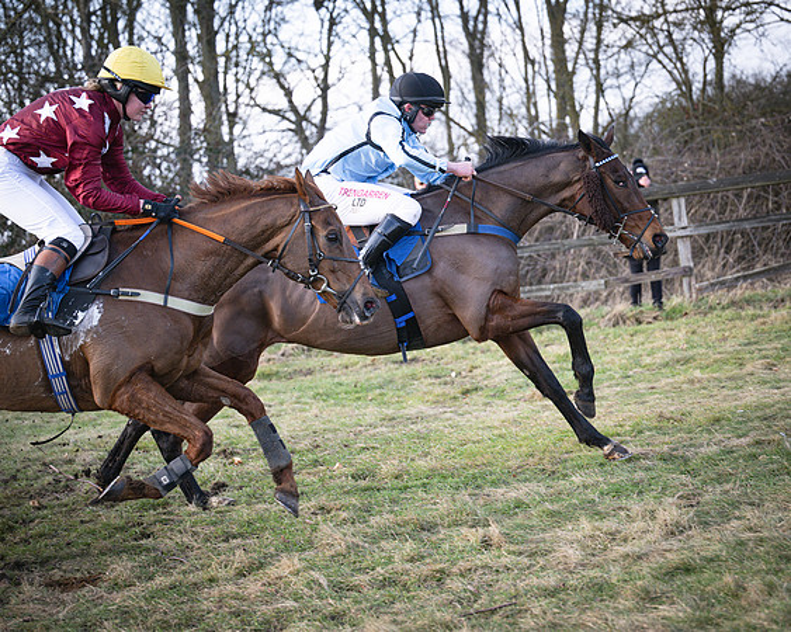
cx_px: 379
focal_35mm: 79
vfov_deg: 19.4
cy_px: 316
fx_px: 1846
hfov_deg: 24.2
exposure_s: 1/1600
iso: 400
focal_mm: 70
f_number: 2.8
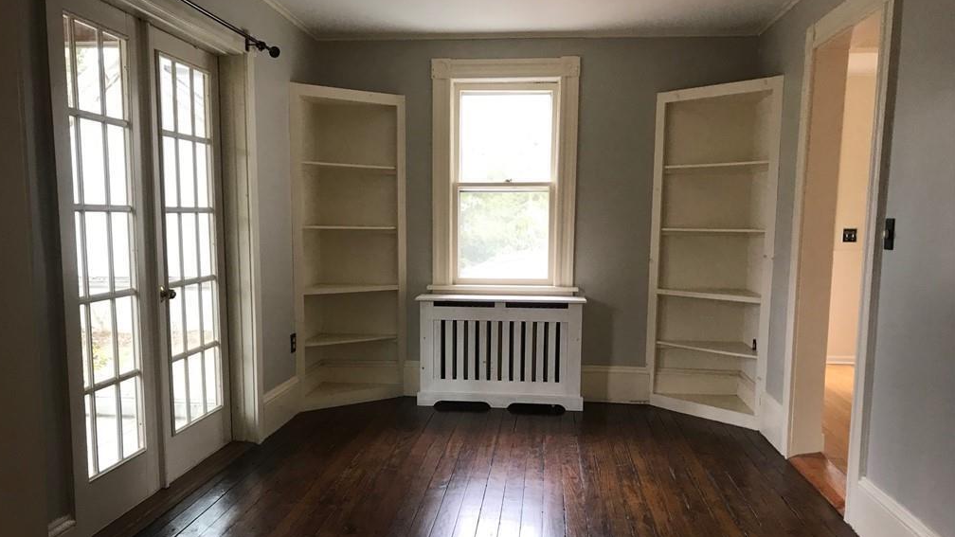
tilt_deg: -6.2
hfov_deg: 62.6
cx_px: 472
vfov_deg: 37.6
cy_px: 322
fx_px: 785
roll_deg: -0.3
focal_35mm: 31
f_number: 1.8
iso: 25
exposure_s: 1/30
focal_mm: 3.99
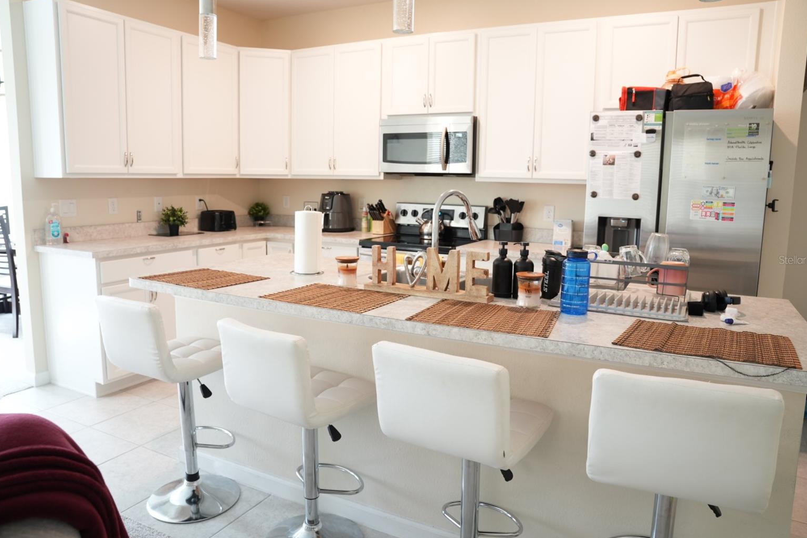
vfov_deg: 51.3
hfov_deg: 71.5
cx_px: 408
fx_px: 560
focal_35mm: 25
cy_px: 260
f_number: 5
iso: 1600
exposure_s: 1/30
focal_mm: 24
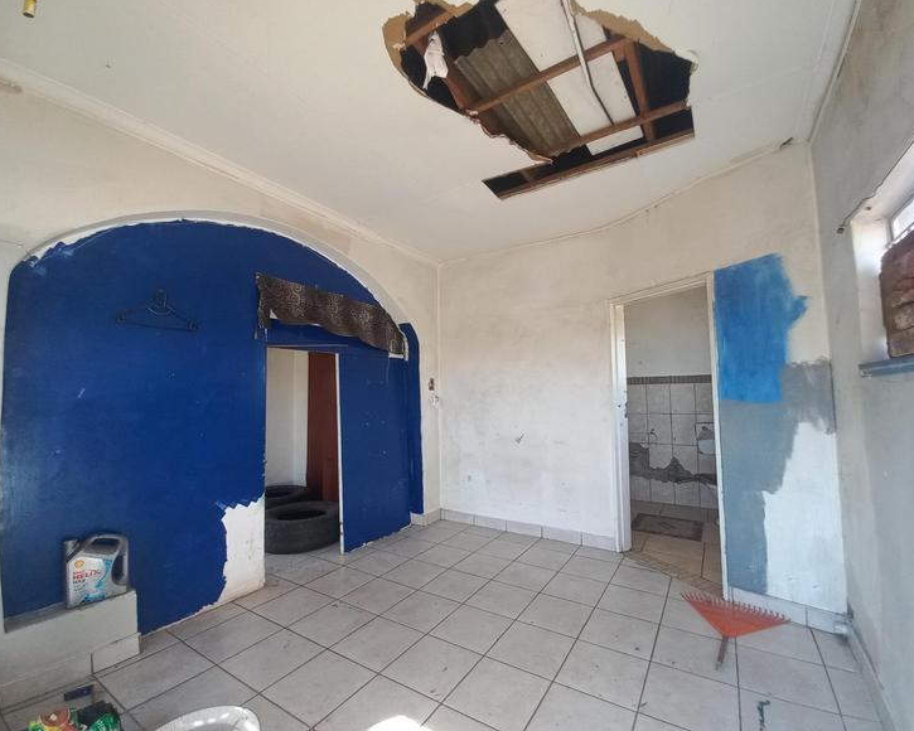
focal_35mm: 14
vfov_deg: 88.0
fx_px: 379
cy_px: 374
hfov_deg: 100.7
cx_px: 469
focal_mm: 1.42
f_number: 2.2
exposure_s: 1/50
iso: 50
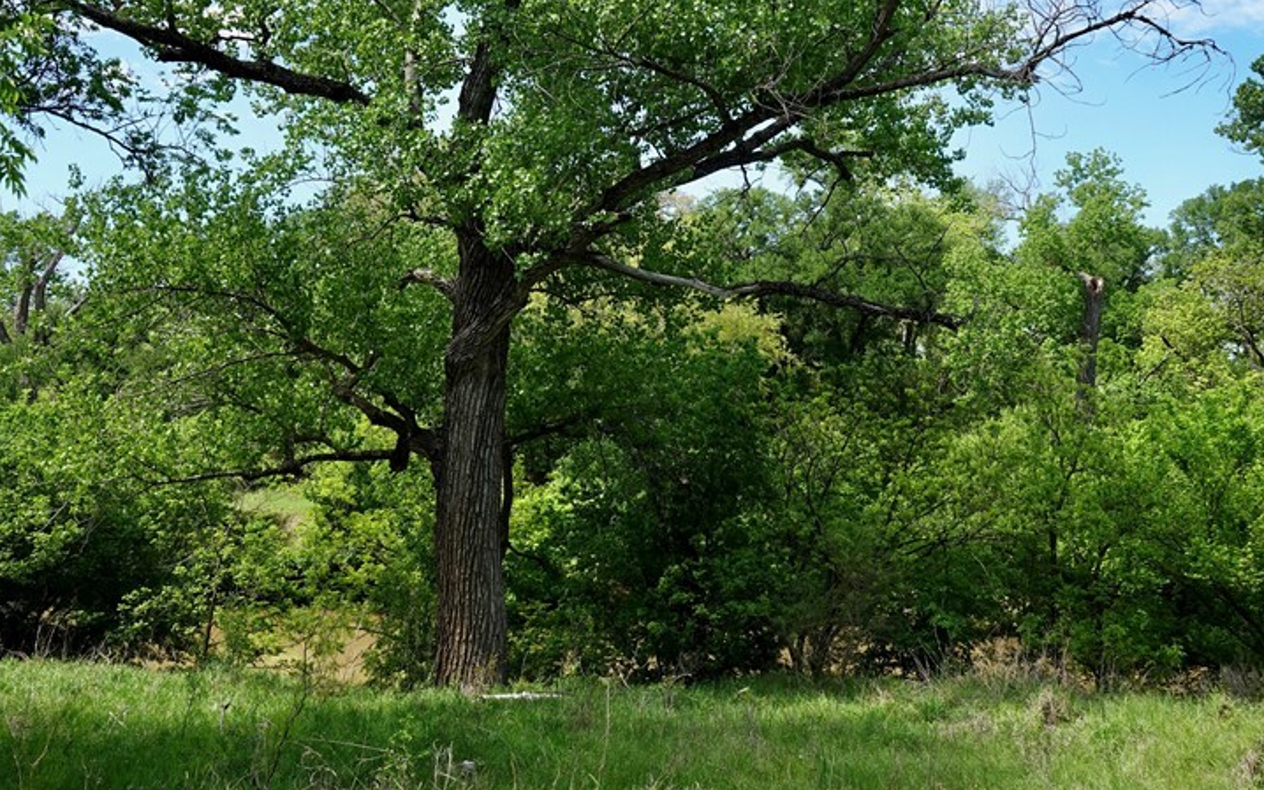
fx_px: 1275
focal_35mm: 37
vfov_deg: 33.6
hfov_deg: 52.7
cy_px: 181
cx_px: 632
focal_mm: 8.8
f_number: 4
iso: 100
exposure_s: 1/320
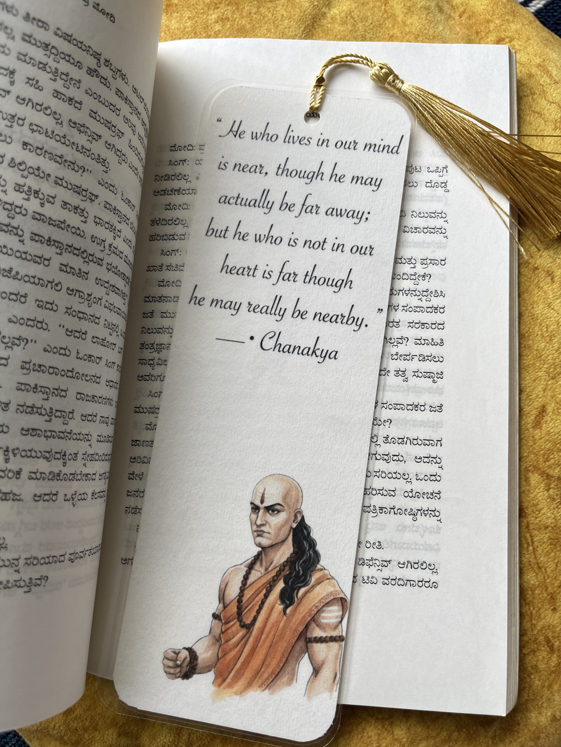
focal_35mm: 26
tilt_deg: -79.5
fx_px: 562
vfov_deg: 67.3
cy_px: 374
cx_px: 280
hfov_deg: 53.1
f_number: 1.6
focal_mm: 5.1
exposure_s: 1/122
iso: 32
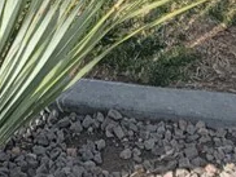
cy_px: -280
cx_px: 45
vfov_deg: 9.5
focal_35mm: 135
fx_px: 922
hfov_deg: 14.5
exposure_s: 1/1033
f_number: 1.8
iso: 16
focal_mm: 6.7
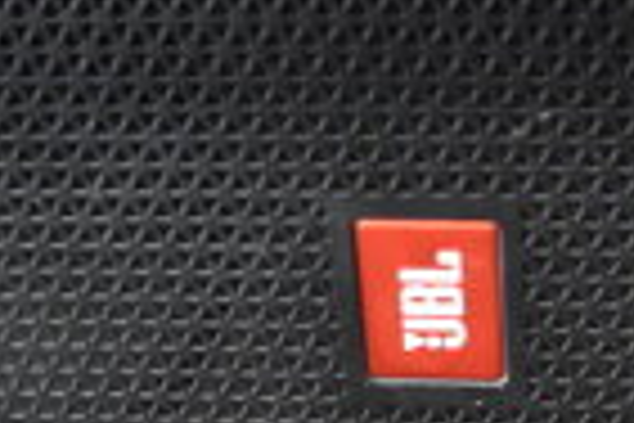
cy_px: 893
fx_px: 2060
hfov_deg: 17.3
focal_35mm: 117
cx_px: 553
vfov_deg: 10.6
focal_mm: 18
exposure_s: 1/30
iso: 1800
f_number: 3.5
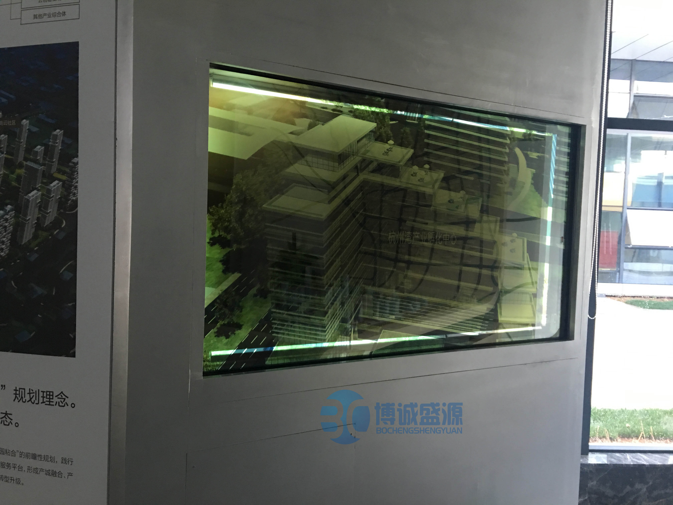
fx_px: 564
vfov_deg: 48.2
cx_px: 336
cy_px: 252
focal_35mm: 29
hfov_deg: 61.7
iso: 80
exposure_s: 1/17
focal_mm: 4.15
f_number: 2.2
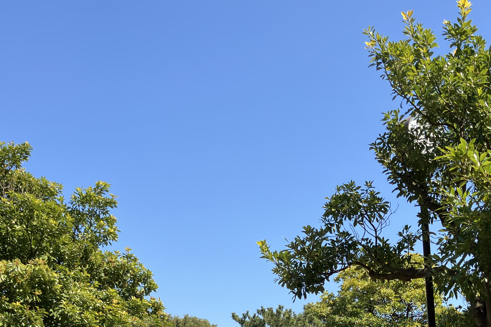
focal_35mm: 52
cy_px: 286
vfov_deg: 25.3
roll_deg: +0.8
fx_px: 709
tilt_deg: +10.3
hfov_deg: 38.2
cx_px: 245
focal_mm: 3.99
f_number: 1.8
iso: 32
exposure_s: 1/1104
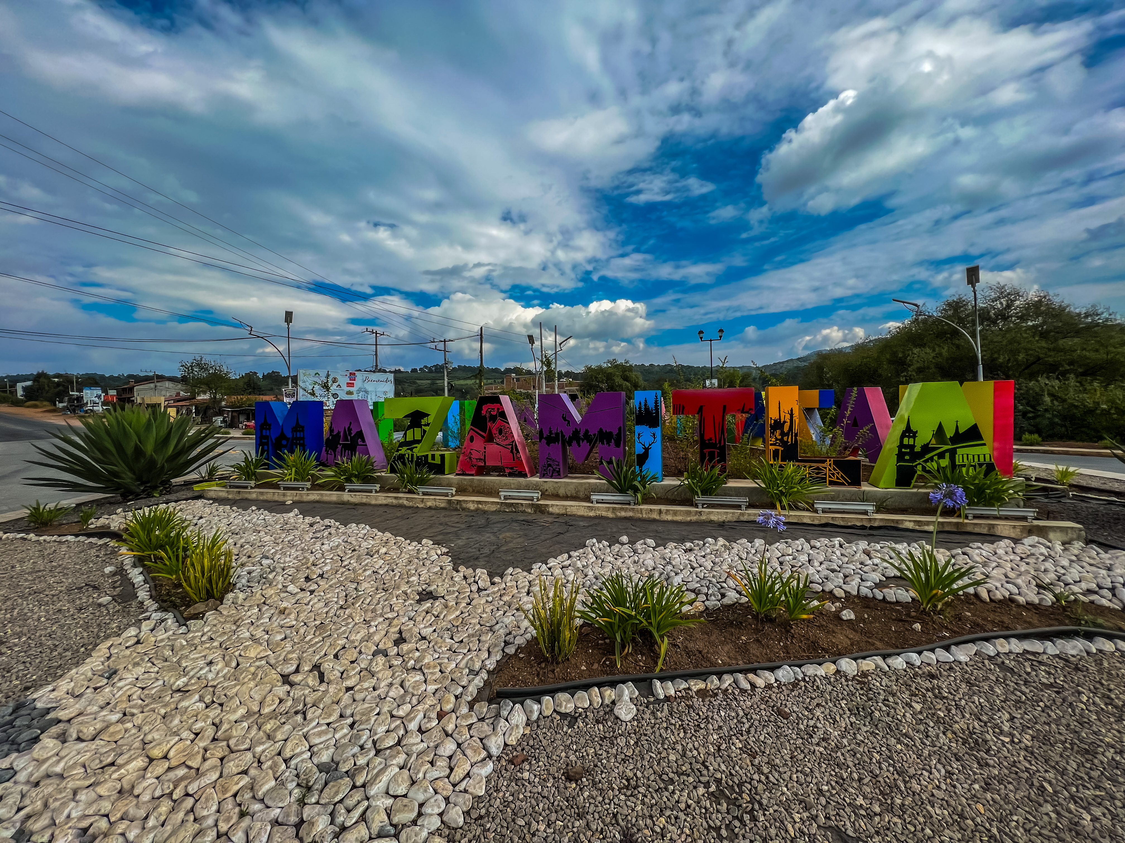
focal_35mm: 13
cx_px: 562
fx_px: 422
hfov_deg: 106.2
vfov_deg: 89.9
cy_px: 422
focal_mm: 1.57
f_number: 1.8
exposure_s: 1/2200
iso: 32
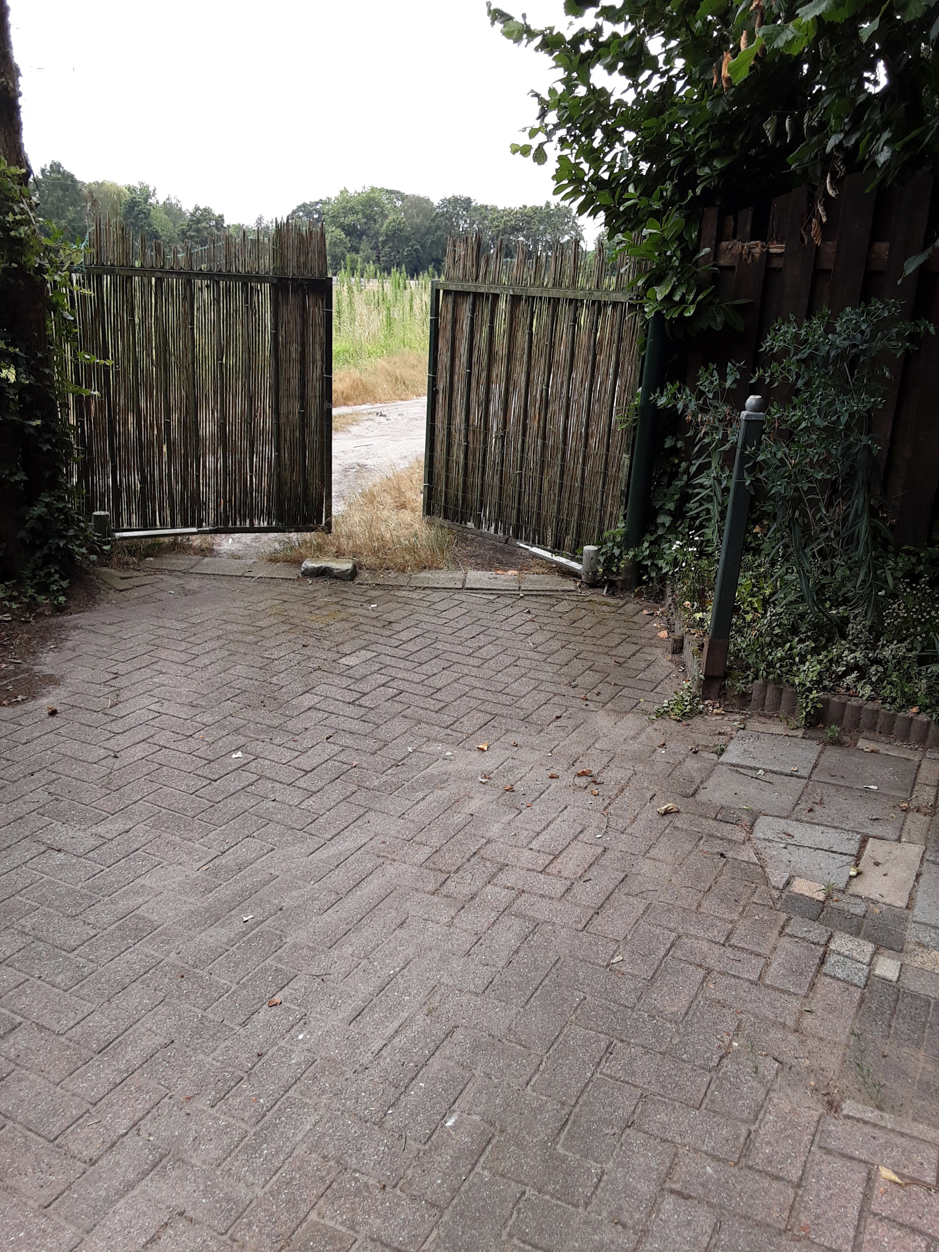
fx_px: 1013
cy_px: 626
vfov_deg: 63.4
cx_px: 470
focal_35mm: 28
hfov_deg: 49.7
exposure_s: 1/361
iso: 40
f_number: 1.9
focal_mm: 2.9
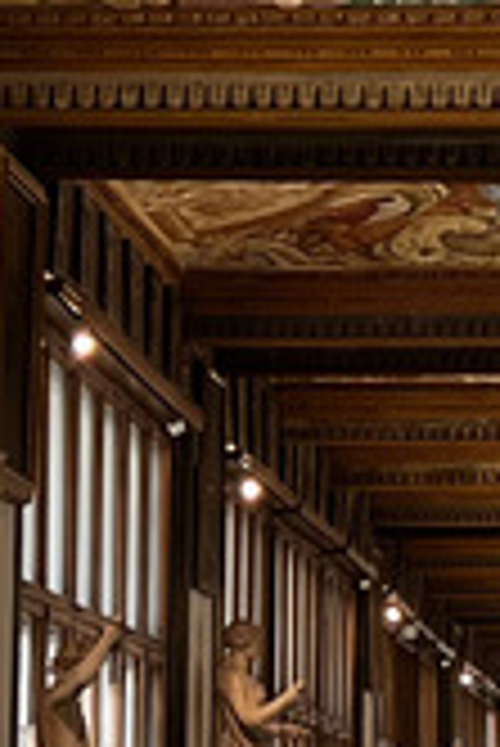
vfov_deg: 10.5
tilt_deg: +6.8
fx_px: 4054
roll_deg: +1.0
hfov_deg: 7.0
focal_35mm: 195
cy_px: 346
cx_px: 631
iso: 100
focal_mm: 5.7
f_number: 1.5
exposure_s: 1/81
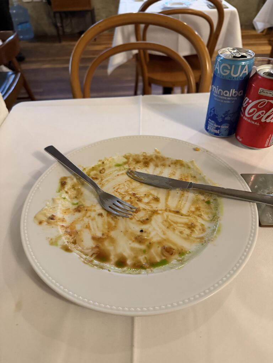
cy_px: 182
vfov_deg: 71.6
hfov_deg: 56.8
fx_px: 252
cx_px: 136
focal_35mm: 24
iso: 800
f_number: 1.78
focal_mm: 6.76
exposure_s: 1/40
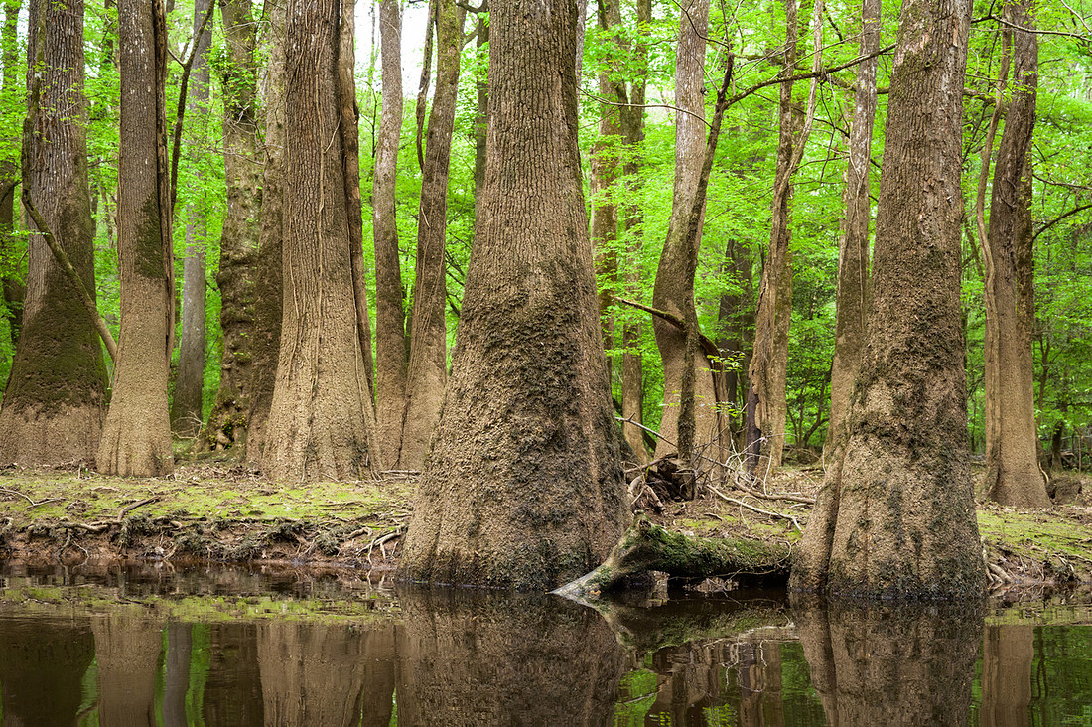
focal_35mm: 50
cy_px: 364
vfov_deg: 27.0
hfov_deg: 39.6
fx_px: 1516
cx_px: 546
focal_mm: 50
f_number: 9
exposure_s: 1/160
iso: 1600
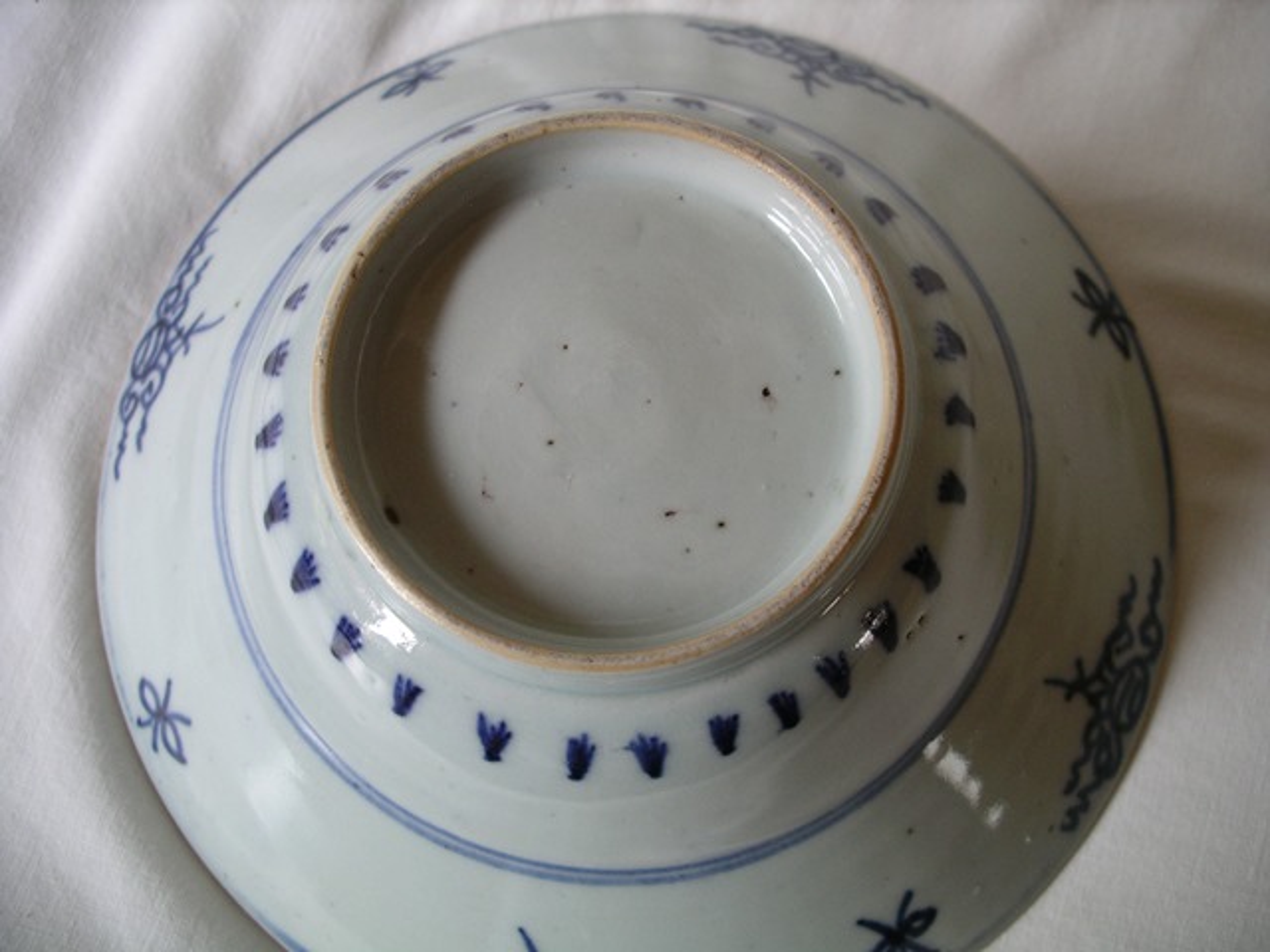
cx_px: 635
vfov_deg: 38.7
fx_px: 1357
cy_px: 476
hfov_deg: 50.1
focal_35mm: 37
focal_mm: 7.8
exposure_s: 1/30
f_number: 2.8
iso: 160
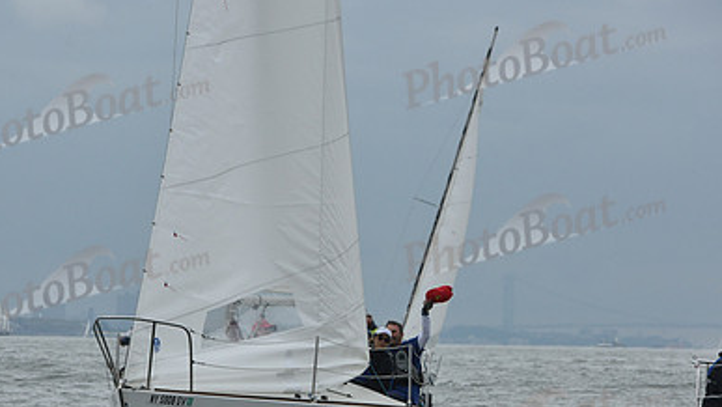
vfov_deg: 4.0
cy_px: 356
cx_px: 308
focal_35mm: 306
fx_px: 5860
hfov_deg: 7.0
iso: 400
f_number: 8
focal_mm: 195
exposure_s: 1/800
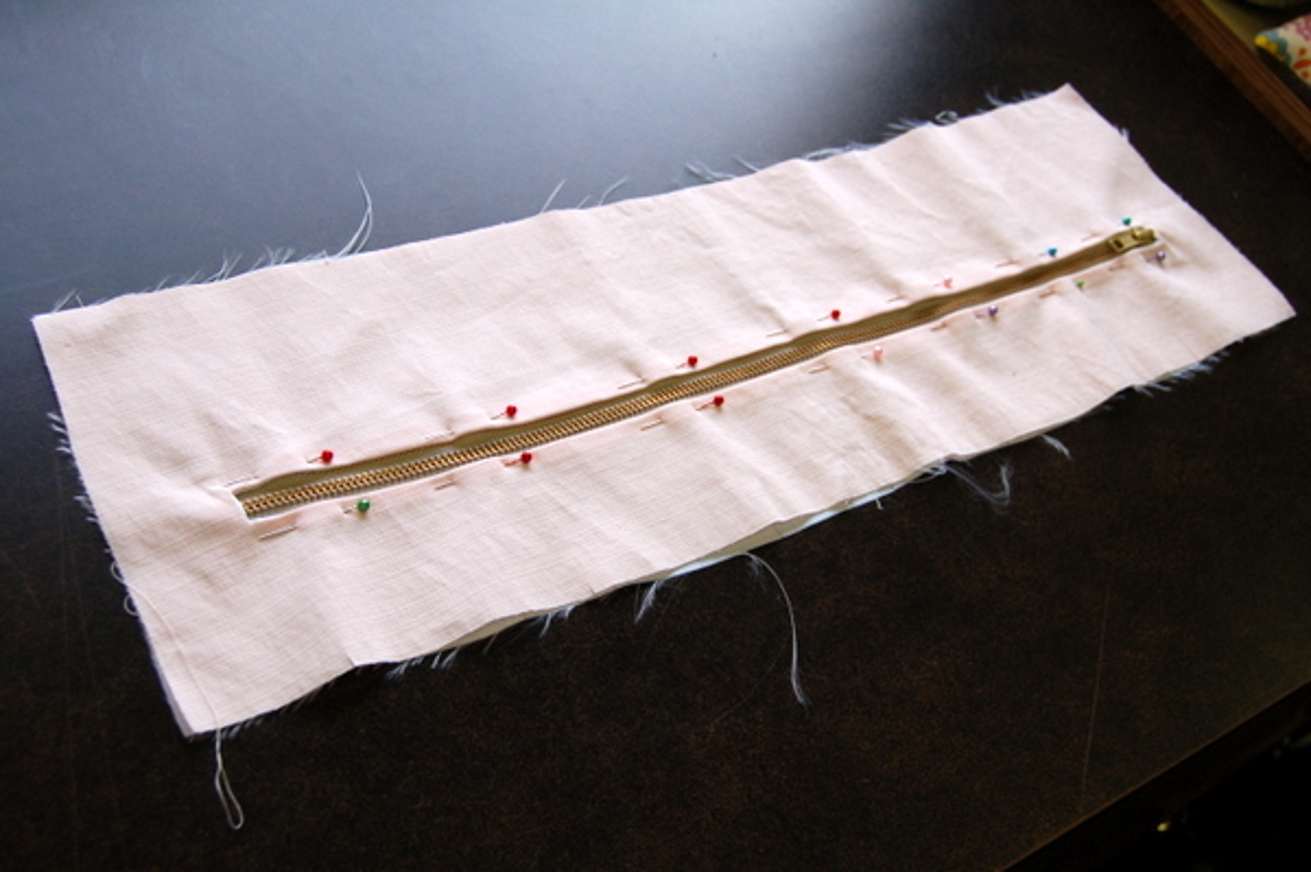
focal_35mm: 42
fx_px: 1528
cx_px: 656
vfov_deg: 31.8
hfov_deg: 46.4
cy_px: 436
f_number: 5.6
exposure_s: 1/125
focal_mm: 28
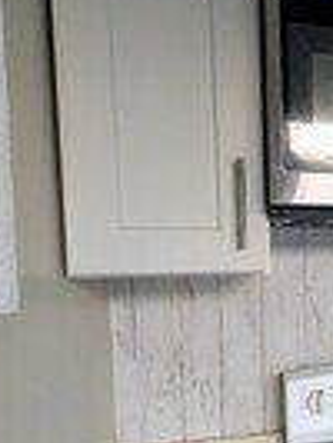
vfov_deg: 41.4
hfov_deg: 24.1
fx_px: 576
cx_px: 519
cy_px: 303
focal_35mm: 45
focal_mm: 2.02
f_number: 1.7
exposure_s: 1/58.6
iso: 182
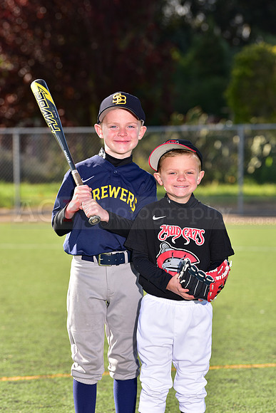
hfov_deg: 10.2
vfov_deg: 15.2
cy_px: 206
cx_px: 138
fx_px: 1551
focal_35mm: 135
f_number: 5
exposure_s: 1/250
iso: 80
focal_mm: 135
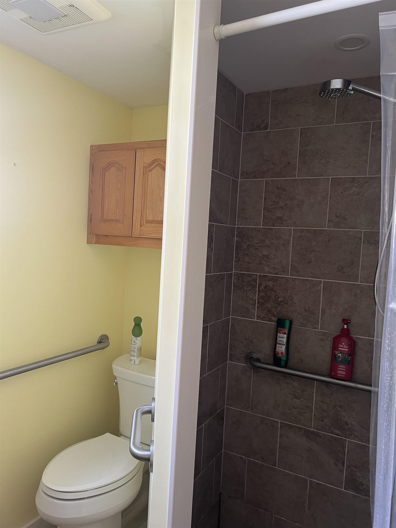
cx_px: 198
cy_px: 264
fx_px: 397
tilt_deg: -2.8
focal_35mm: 26
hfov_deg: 53.1
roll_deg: -3.4
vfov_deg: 67.3
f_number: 1.5
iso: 100
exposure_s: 1/60
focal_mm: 5.7
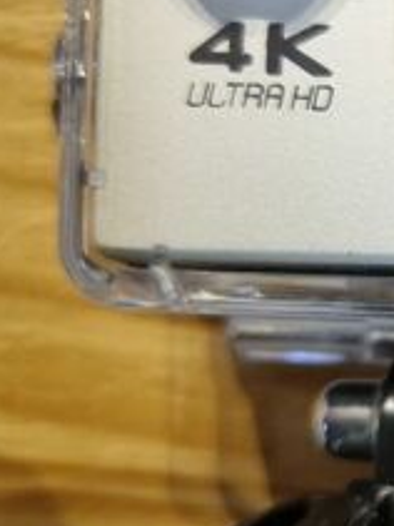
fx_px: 1200
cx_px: 584
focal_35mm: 79
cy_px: 259
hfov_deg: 17.0
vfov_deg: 24.7
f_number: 1.8
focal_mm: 5.4
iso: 500
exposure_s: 1/50
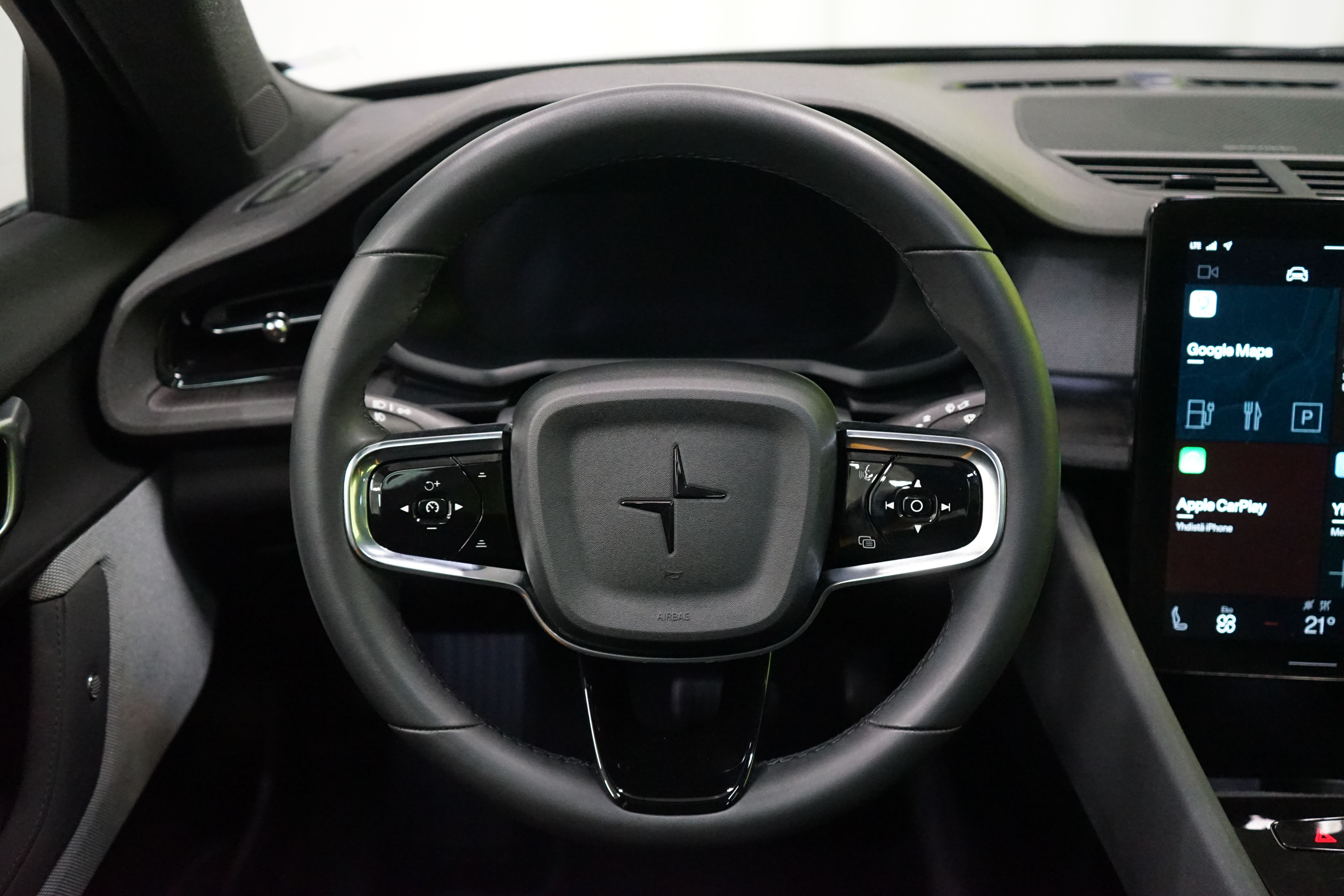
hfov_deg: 55.8
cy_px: 448
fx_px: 1269
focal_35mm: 34
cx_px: 672
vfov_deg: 38.9
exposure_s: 1/50
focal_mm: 34
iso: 6400
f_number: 4
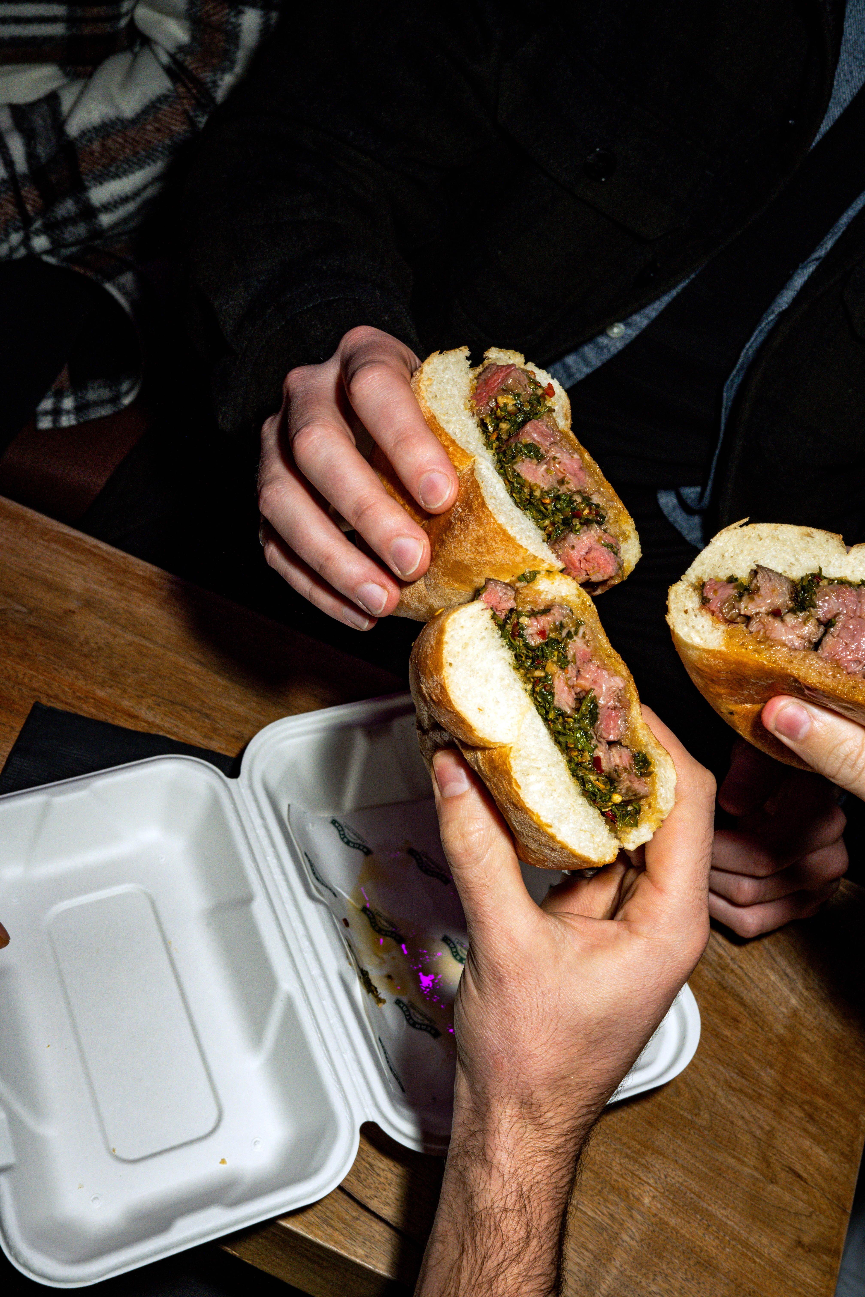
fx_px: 1442
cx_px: 432
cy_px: 648
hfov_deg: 33.4
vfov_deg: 48.5
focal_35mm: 40
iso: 800
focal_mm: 40
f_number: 16
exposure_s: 1/200
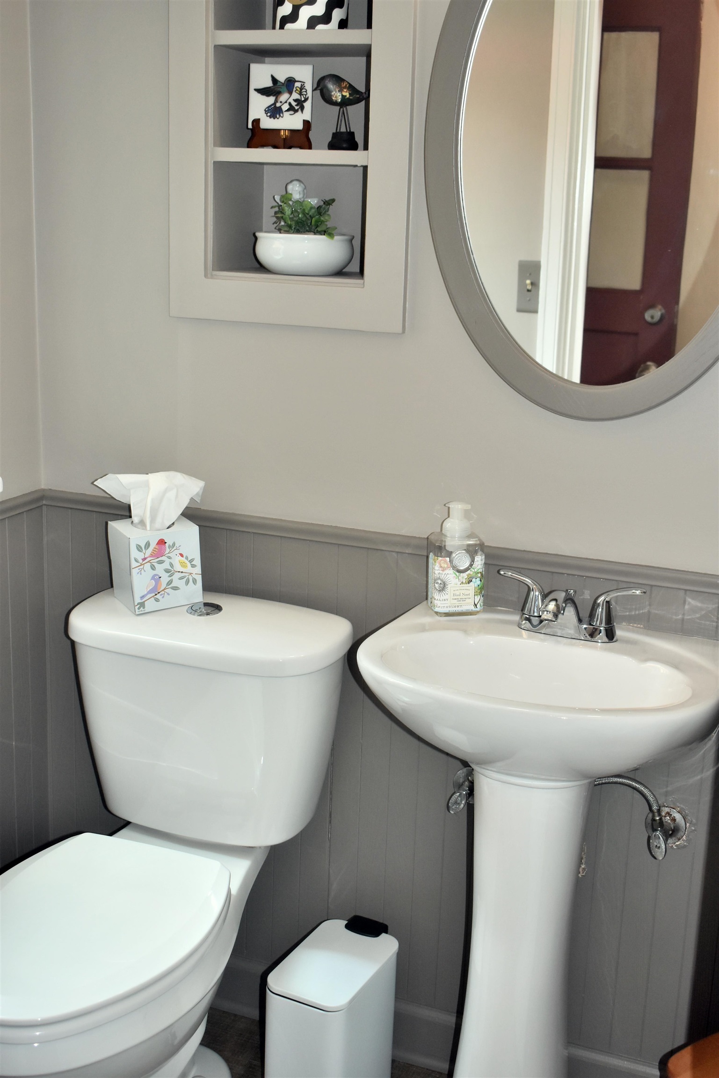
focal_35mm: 44
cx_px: 360
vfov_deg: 45.0
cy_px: 539
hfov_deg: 30.9
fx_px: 1302
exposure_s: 1/100
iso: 800
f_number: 5
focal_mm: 29
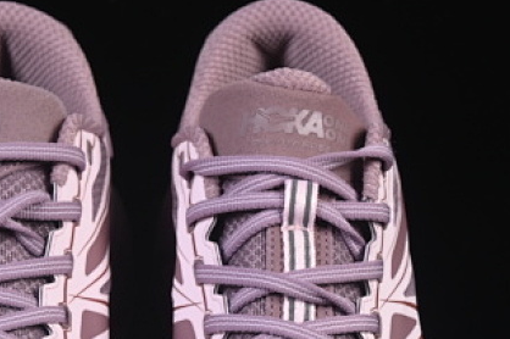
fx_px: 2746
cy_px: 417
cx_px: 148
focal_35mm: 194
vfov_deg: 7.0
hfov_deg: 10.6
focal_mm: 50
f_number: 8
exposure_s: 1/80
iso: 160
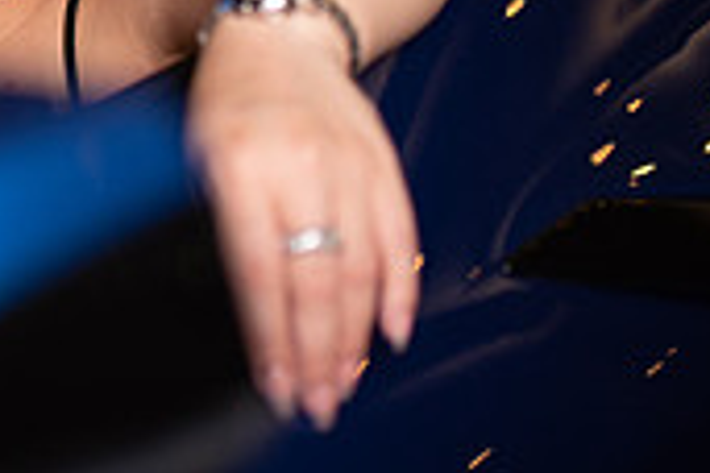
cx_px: -299
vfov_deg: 11.1
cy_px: -214
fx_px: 2347
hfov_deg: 16.0
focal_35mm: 119
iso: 500
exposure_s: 1/640
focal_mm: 35
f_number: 1.4
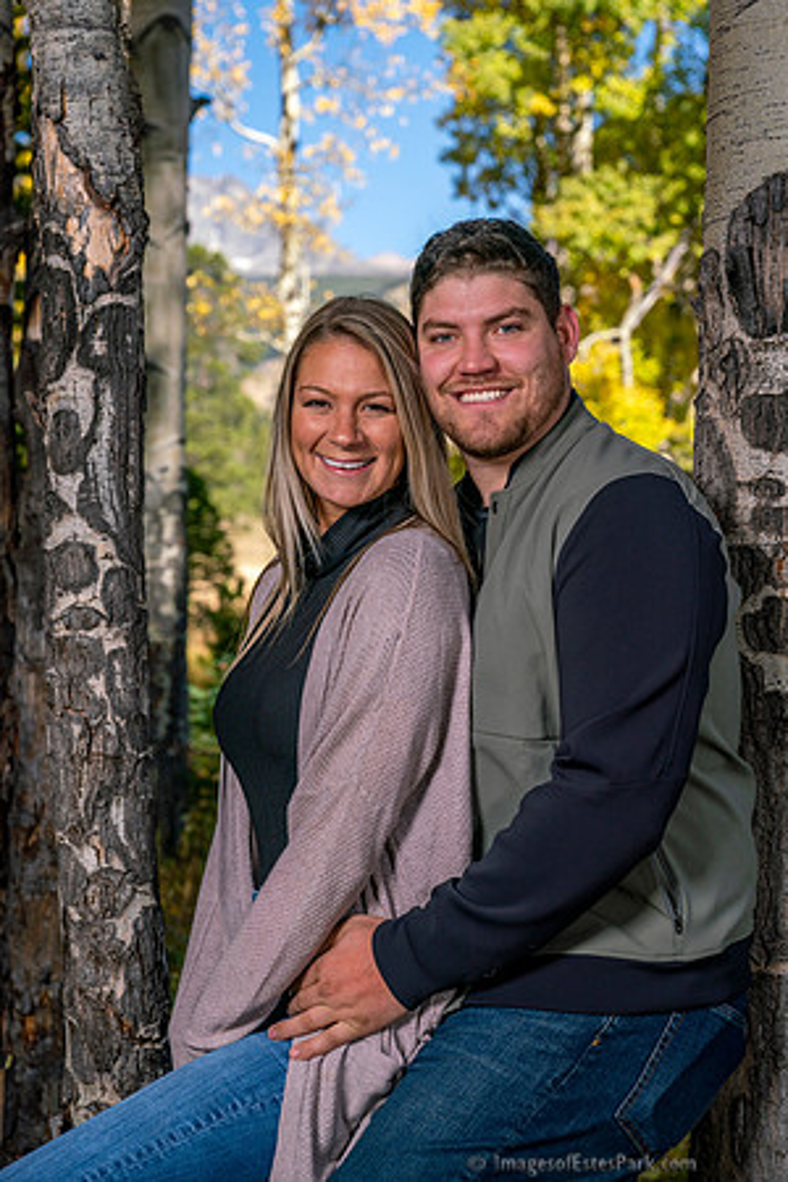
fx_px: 1970
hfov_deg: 22.6
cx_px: 394
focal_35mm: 60
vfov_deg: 33.4
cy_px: 591
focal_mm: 60
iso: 160
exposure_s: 1/1000
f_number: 4.5
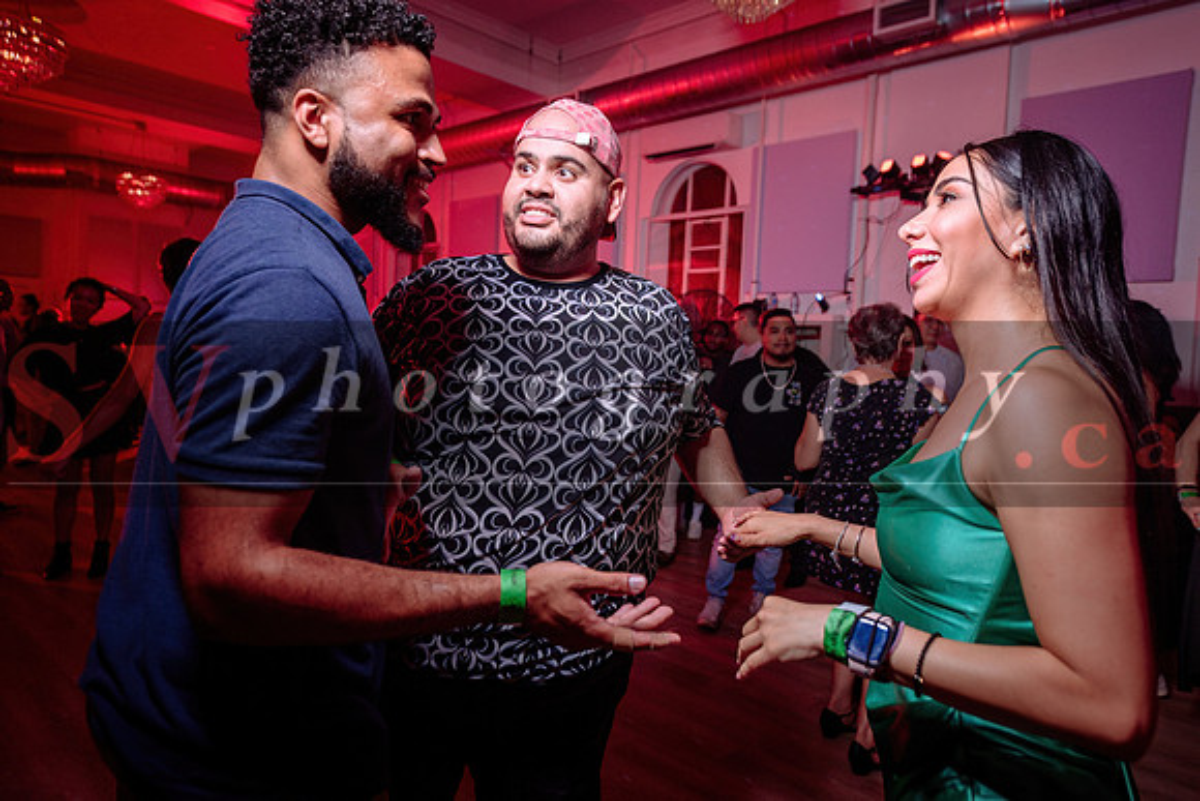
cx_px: 600
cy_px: 400
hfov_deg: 73.7
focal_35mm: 24
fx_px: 800
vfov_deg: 53.2
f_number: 3.5
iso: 800
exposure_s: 1/60
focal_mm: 24
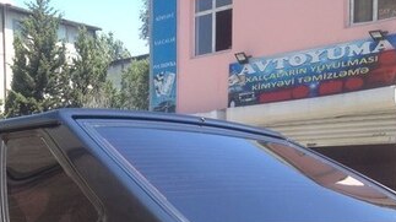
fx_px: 818
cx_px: 120
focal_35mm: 78
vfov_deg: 14.7
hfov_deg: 27.0
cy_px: 294
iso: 50
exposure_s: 1/464
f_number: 2.4
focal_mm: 4.28
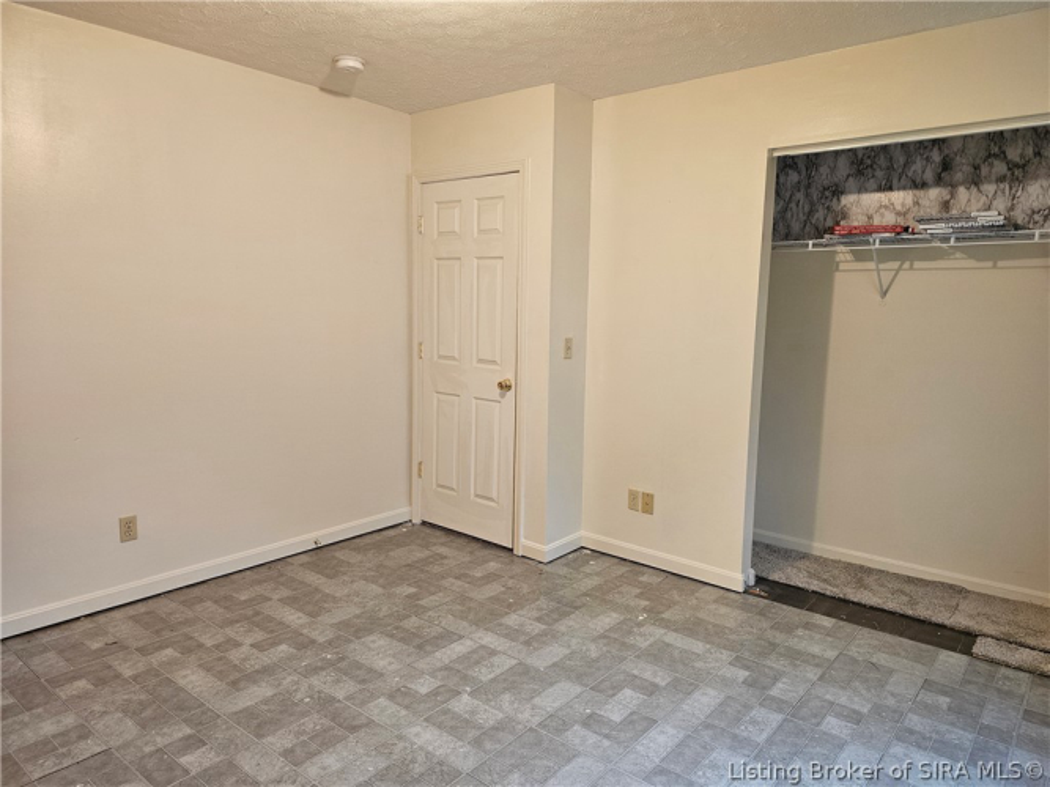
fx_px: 698
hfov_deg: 73.9
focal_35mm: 23
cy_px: 394
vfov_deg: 58.9
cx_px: 525
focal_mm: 6.3
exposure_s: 1/120
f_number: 1.7
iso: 250
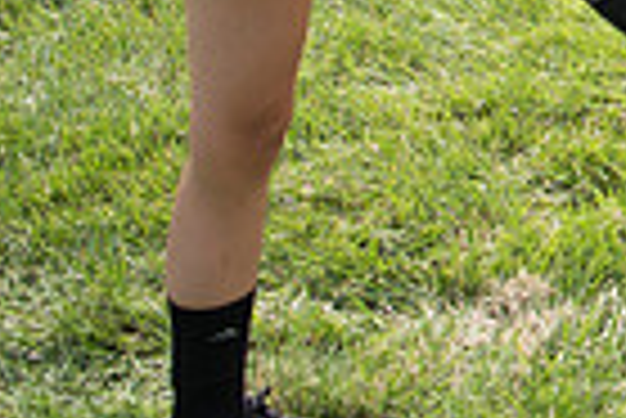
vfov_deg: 12.1
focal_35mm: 100
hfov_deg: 17.6
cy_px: -434
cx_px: 1018
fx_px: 1741
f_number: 2.8
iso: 200
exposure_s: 1/2000
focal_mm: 24
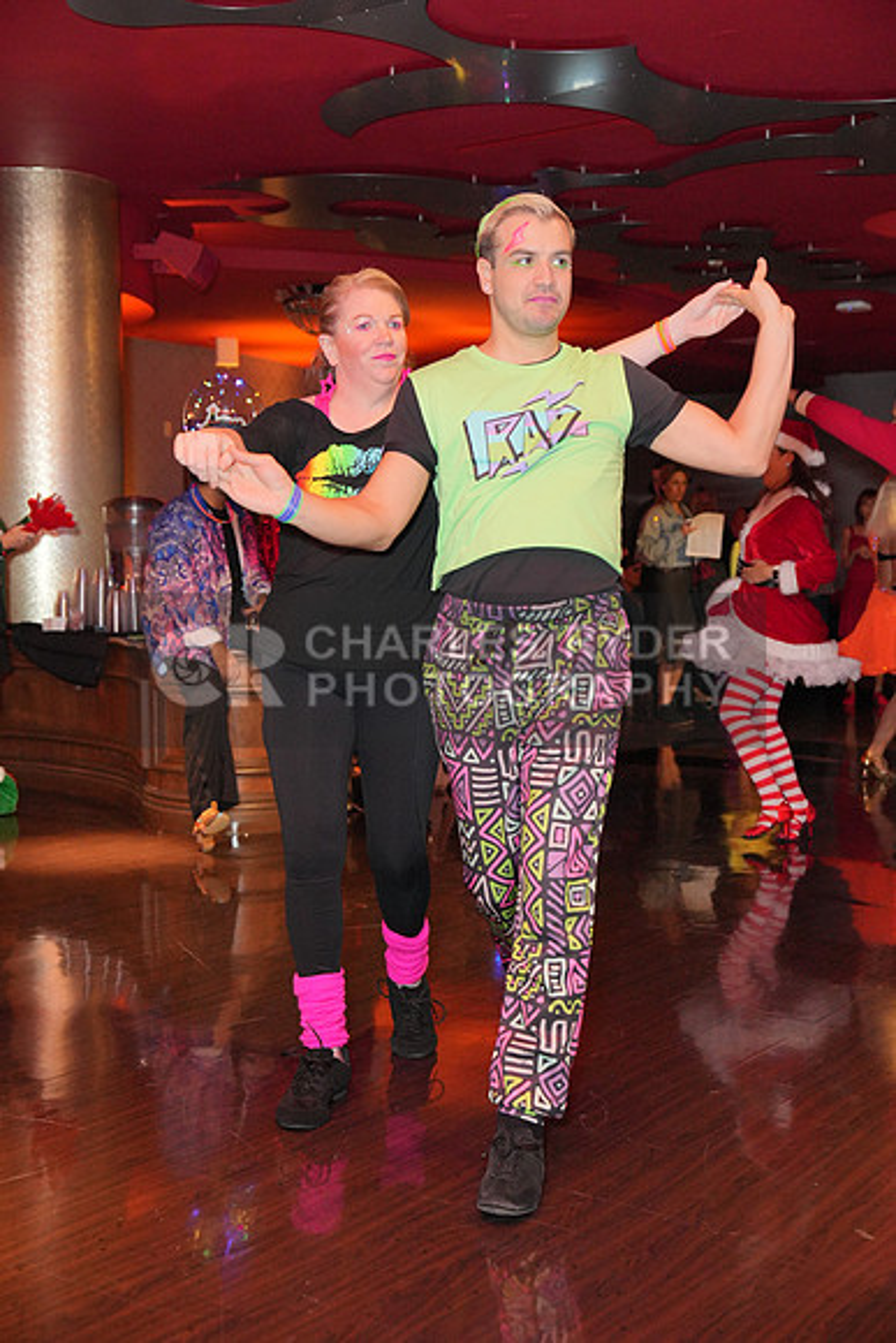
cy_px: 672
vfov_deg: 44.5
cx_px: 448
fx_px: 1642
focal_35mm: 44
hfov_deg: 30.5
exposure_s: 1/200
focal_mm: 44
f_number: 4
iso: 4000
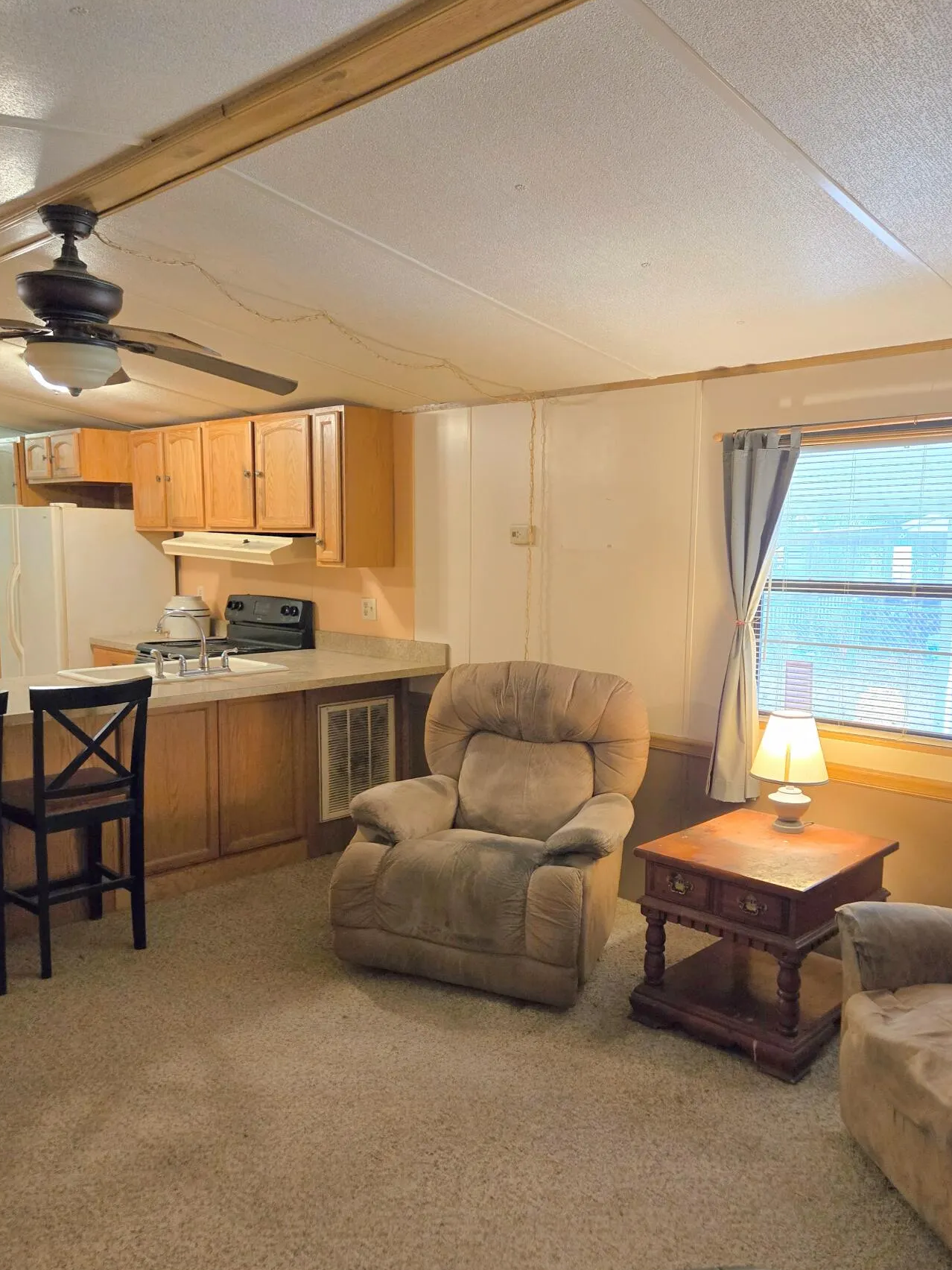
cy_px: 666
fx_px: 990
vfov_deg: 65.3
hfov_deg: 51.3
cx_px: 517
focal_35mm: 27
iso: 400
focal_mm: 5.4
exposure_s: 1/120
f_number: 1.8
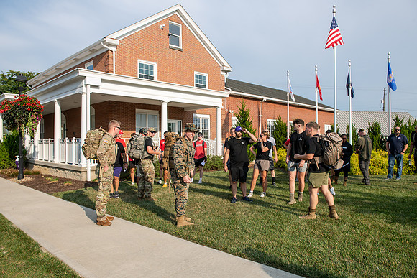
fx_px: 313
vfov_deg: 48.0
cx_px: 208
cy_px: 139
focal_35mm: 27
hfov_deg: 67.4
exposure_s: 1/320
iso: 80
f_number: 6.3
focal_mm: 27
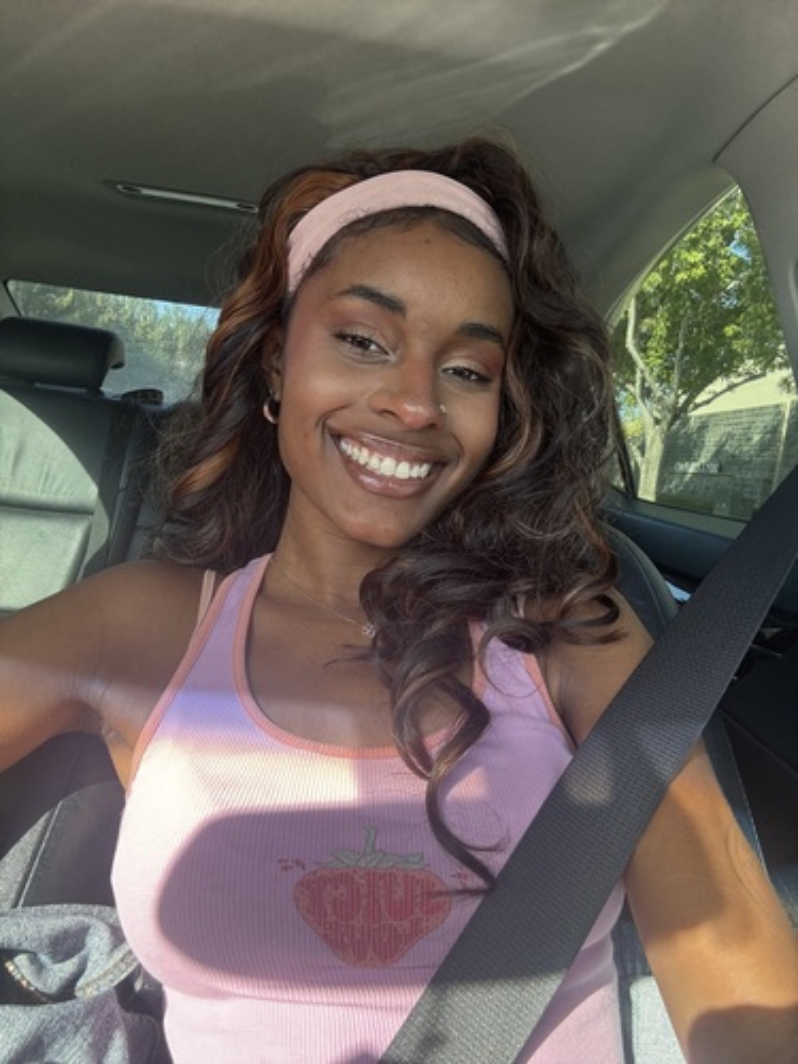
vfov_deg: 73.9
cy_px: 532
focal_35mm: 23
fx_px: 707
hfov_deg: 58.9
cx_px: 399
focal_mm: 2.69
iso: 64
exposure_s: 1/122
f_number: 1.9
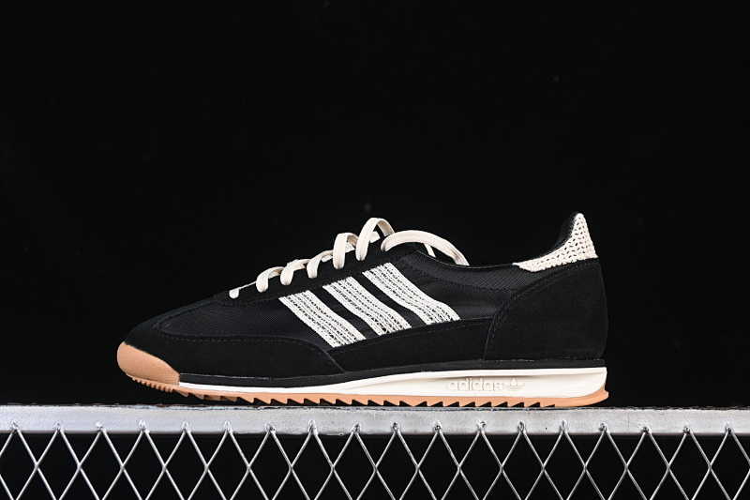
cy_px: 250
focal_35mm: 75
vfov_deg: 18.2
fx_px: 1562
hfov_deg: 27.0
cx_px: 375
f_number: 6.3
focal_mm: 50
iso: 160
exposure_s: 1/60
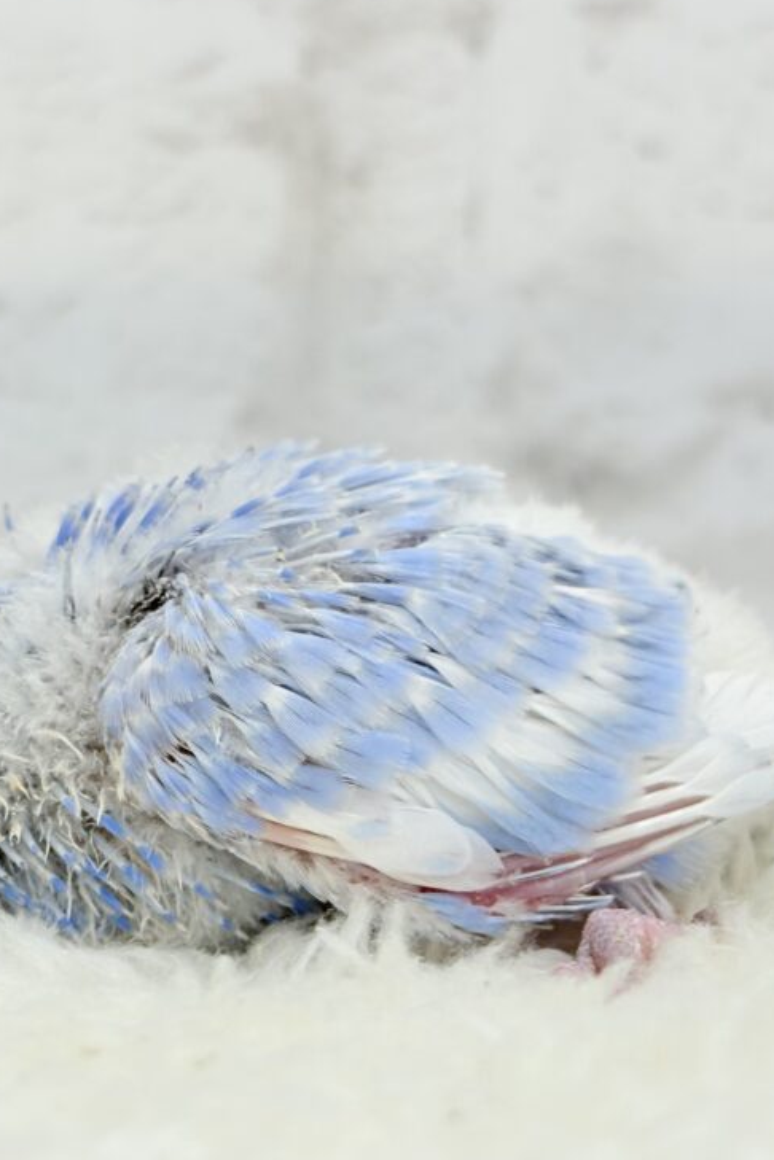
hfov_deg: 15.3
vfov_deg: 22.9
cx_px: 196
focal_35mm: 89
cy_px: 616
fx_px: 2870
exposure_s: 1/50
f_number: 1.6
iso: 25
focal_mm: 5.96
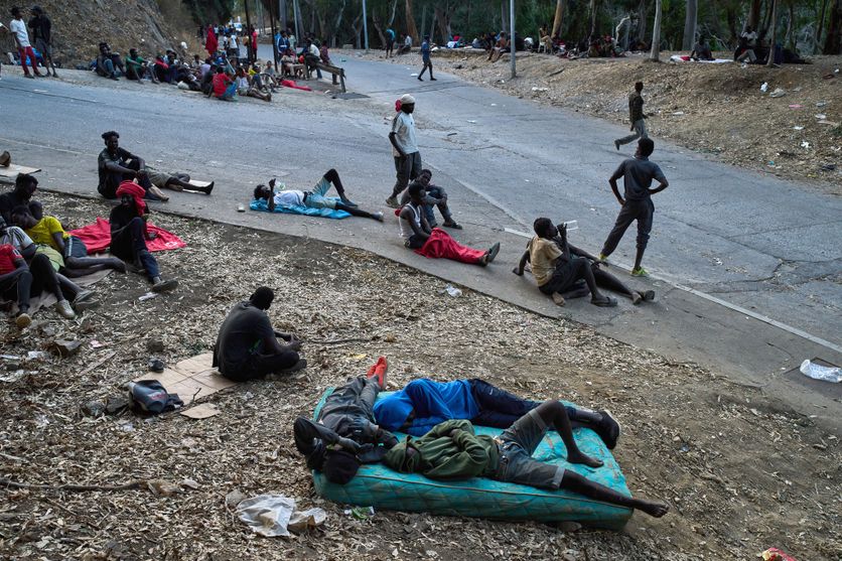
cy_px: 280
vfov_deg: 37.8
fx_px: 818
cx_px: 421
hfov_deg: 54.4
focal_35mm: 35
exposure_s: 1/400
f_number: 5
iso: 500
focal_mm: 35
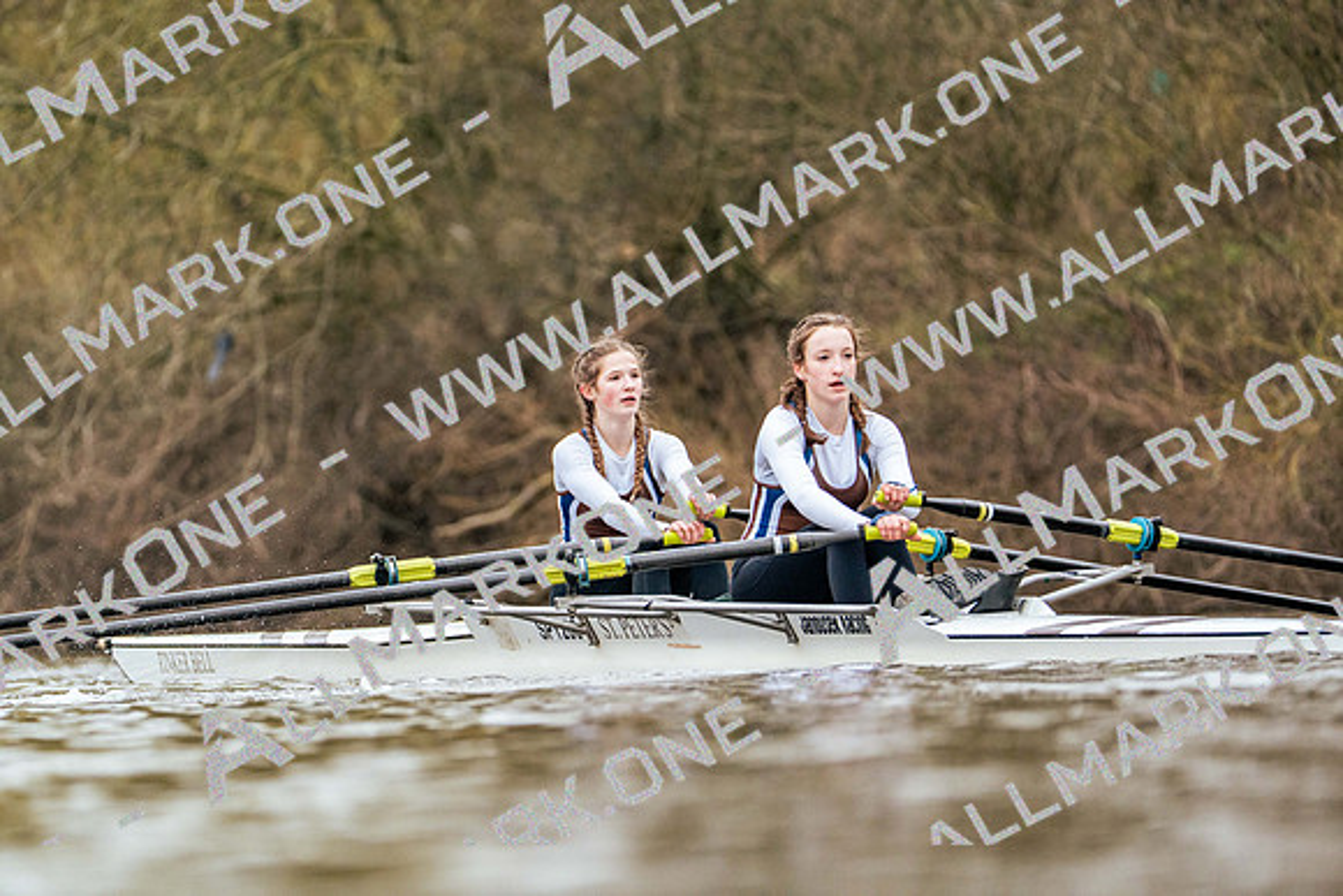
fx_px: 13731
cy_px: 448
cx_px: 672
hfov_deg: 5.6
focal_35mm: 368
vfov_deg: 3.7
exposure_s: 1/1600
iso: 4000
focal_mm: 368
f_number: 6.3
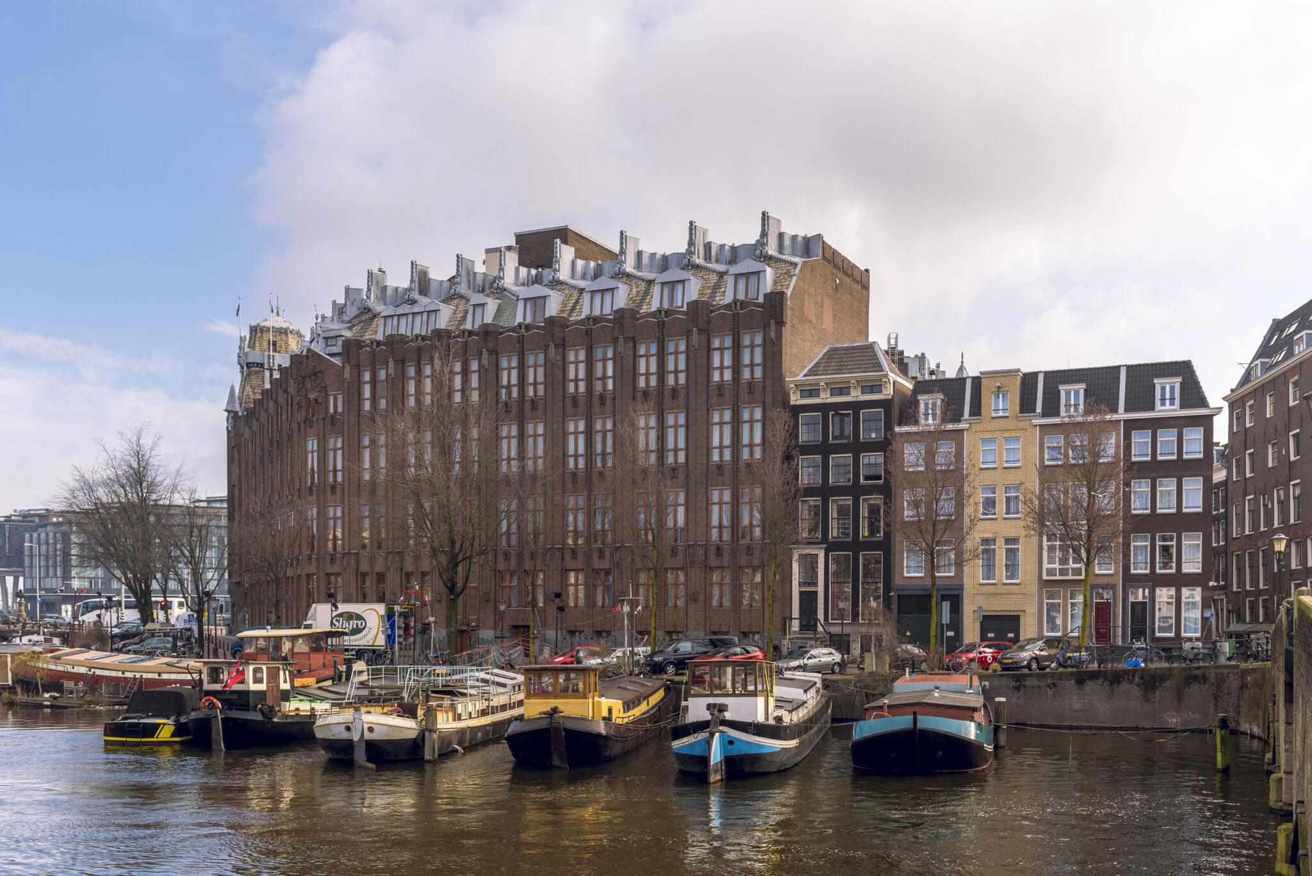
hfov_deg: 58.7
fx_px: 1167
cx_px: 656
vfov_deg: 41.1
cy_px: 438
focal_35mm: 32
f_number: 5.6
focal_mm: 32
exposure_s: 1/320
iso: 64
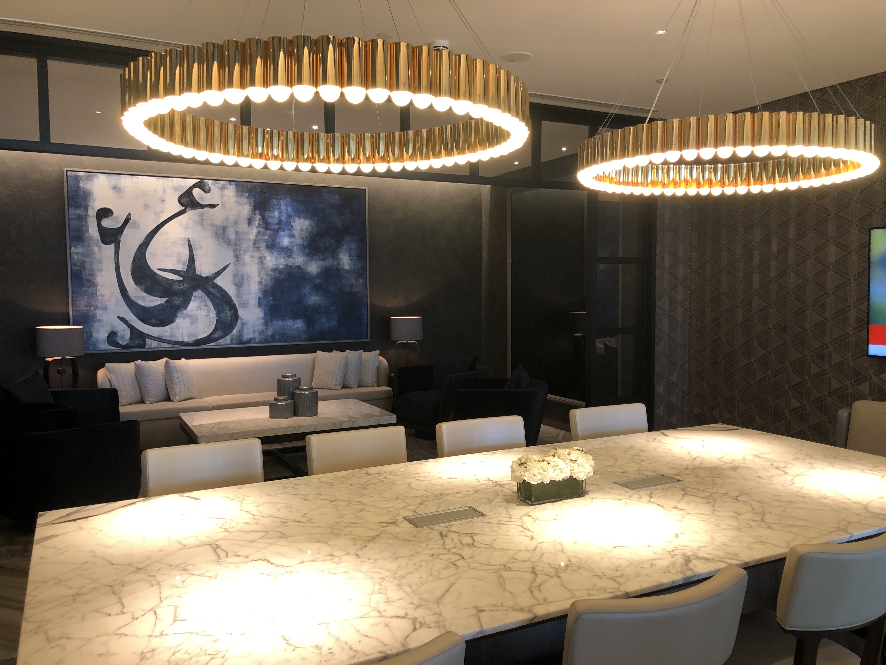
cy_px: 332
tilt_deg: -4.3
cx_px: 443
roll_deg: +0.4
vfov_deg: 49.7
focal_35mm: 28
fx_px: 717
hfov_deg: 63.4
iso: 32
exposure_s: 1/25
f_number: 1.8
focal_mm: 3.99
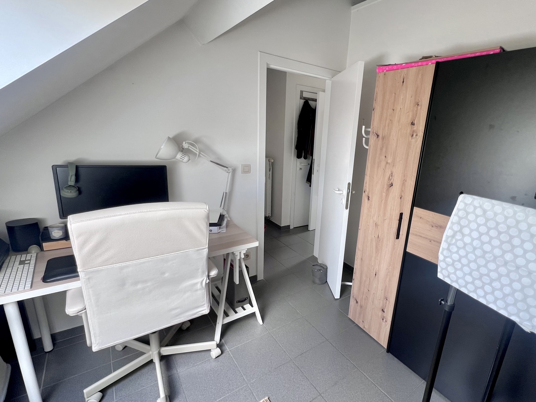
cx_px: 268
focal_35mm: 13
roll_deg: -1.1
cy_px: 201
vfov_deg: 89.9
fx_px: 201
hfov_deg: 106.2
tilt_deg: -15.8
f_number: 1.8
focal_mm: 1.57
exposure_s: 1/99
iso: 64
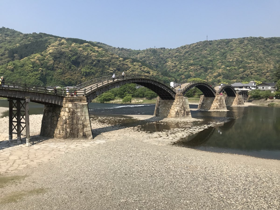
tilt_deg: -3.0
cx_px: 140
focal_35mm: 28
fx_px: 226
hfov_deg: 63.4
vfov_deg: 49.7
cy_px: 105
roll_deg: +0.7
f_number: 1.8
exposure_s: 1/2179
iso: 20
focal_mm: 3.99
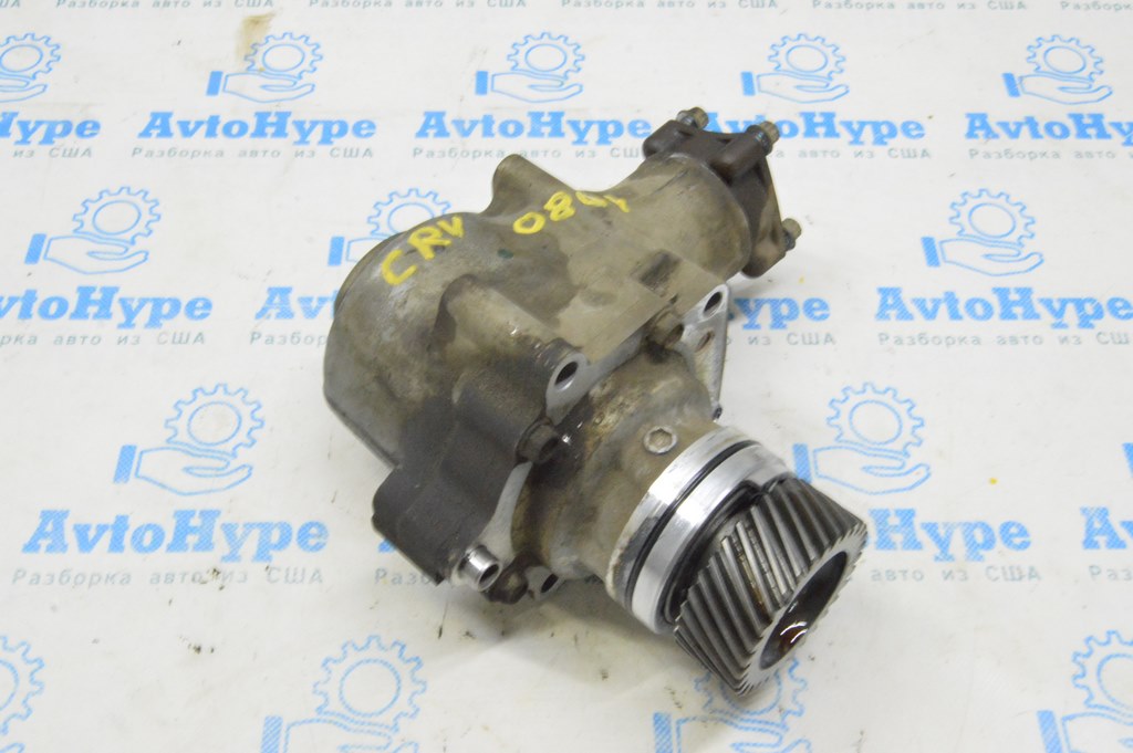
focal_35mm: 39
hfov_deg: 49.6
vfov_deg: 34.2
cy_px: 376
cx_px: 566
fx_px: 1226
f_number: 20
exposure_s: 1/15
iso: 6400
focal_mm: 26
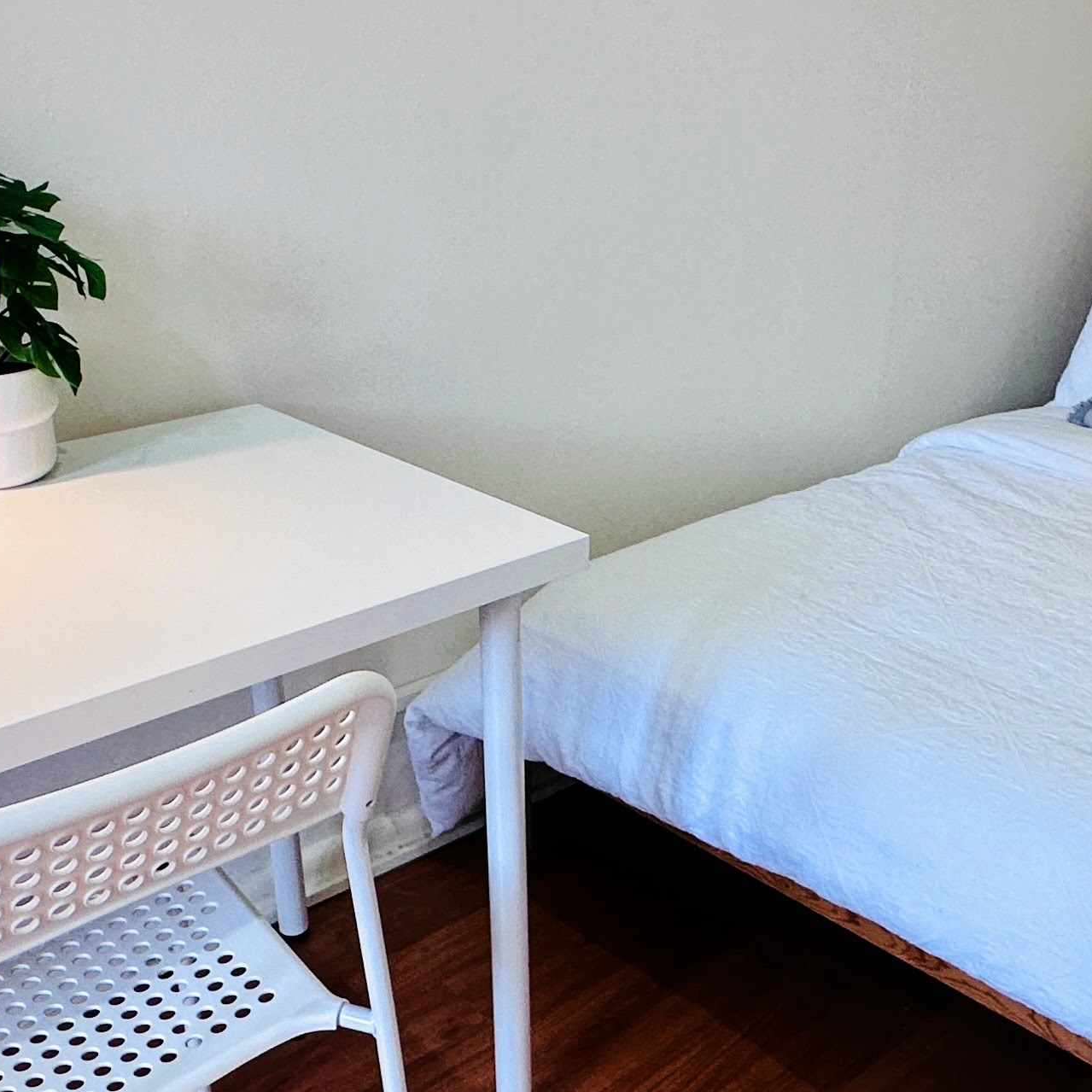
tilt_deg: -23.9
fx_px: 1392
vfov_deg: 42.8
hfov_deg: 42.8
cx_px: 605
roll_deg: -0.4
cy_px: 607
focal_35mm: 39
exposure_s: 1/100
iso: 160
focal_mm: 2.22
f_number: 2.2
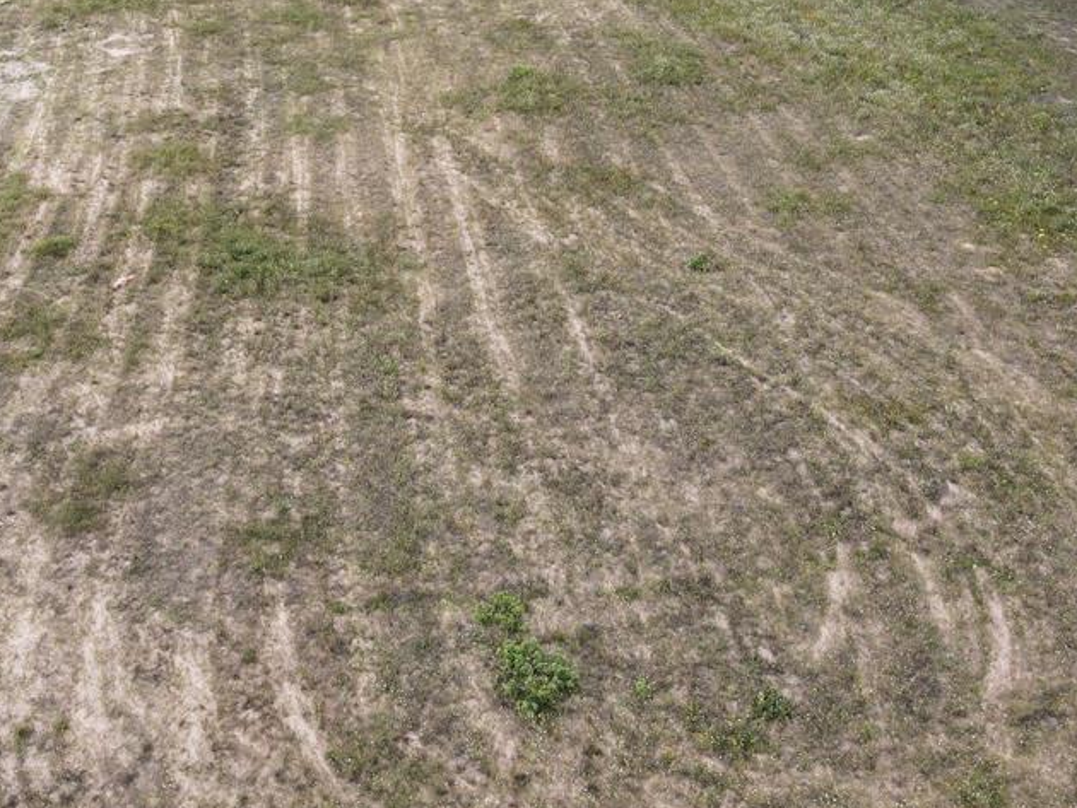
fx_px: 1214
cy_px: 212
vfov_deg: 36.1
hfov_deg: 46.1
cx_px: 262
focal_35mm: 39
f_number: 2.8
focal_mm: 4.5
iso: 100
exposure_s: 1/120
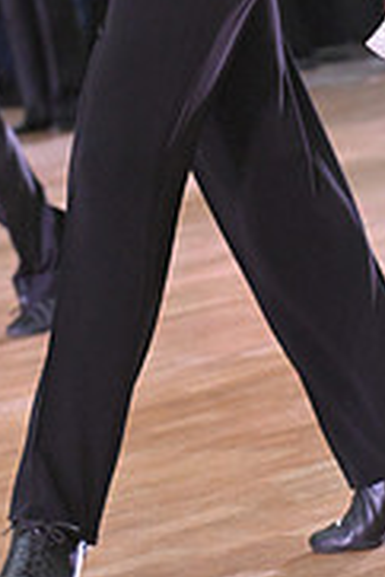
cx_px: 393
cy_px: -128
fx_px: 4419
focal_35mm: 276
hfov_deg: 5.0
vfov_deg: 7.4
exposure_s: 1/320
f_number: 5
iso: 4000
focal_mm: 86
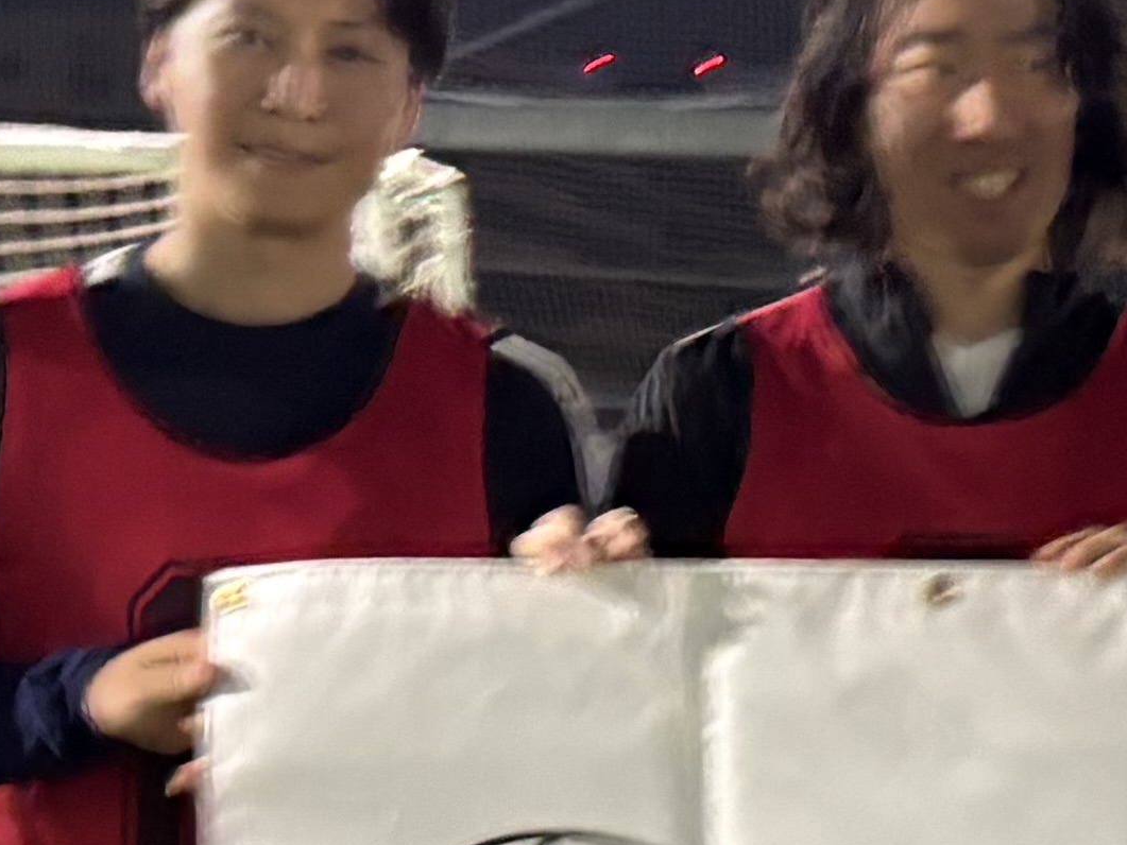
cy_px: 1194
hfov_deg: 13.7
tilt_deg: -8.5
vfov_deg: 10.3
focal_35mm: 140
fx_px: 4559
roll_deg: -1.1
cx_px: 1305
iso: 400
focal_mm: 5.96
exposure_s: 1/33
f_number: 1.6
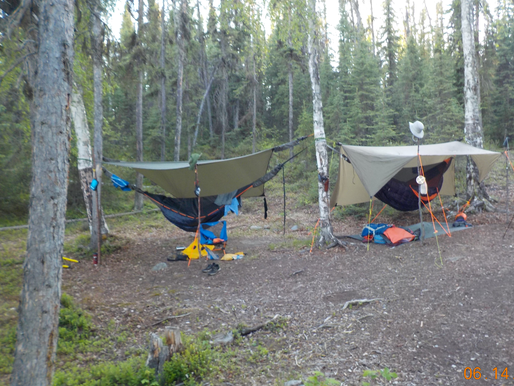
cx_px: 289
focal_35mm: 34
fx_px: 505
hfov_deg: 53.8
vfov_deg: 41.8
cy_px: 200
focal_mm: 4.1
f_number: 3.3
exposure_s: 1/30
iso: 140
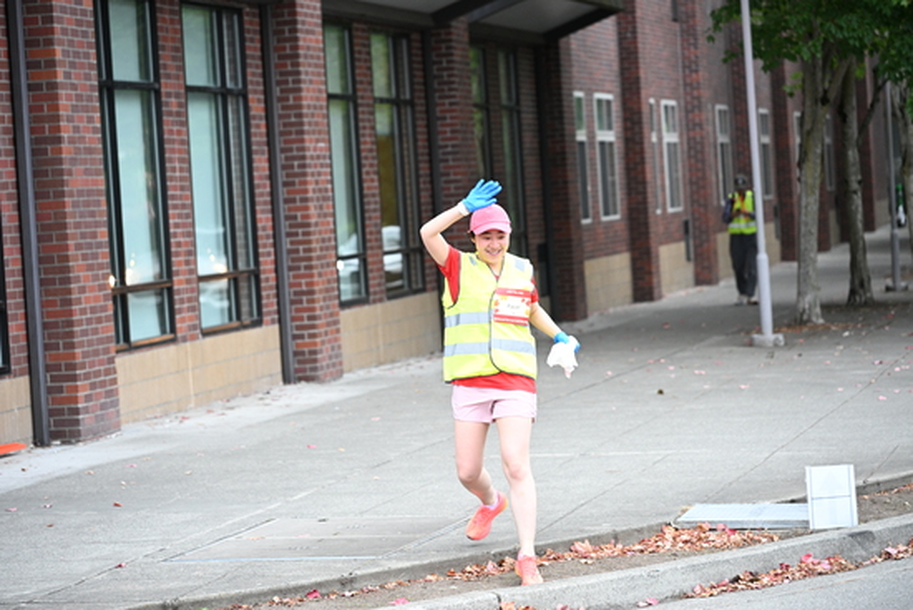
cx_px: 456
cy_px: 305
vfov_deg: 11.9
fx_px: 2917
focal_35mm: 115
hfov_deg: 17.8
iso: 1600
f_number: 4
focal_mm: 115
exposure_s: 1/320
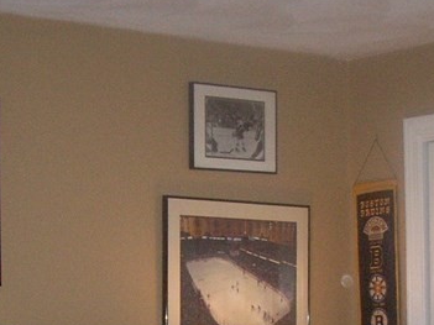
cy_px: 399
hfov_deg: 18.2
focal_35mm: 108
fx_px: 1354
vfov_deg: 13.3
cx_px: 209
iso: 259
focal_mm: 6.2
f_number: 2.8
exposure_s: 1/60
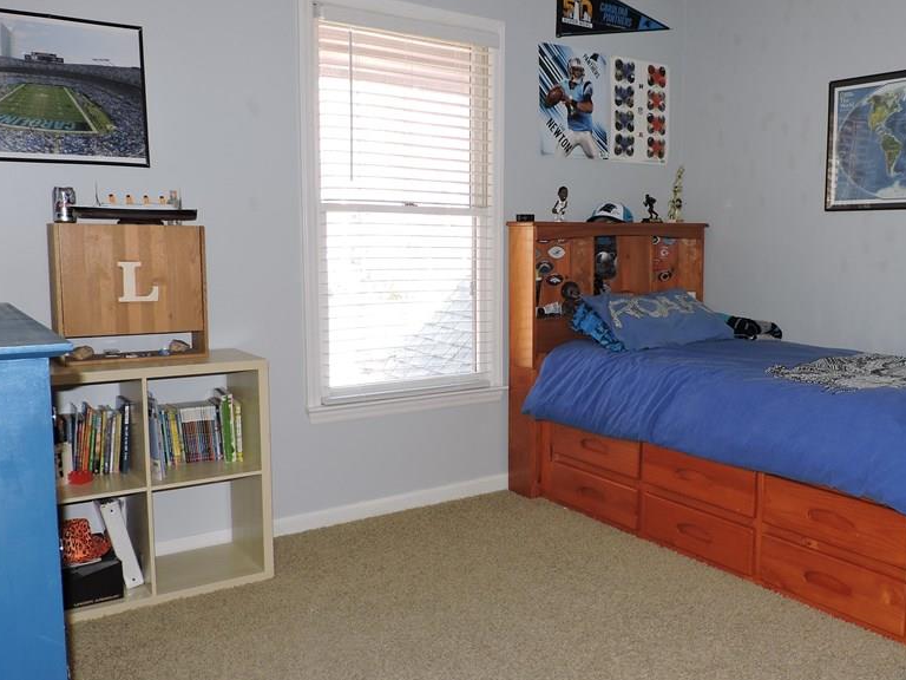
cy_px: 339
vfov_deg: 44.2
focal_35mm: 32
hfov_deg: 56.1
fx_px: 838
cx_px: 573
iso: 100
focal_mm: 4.3
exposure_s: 1/30
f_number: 3
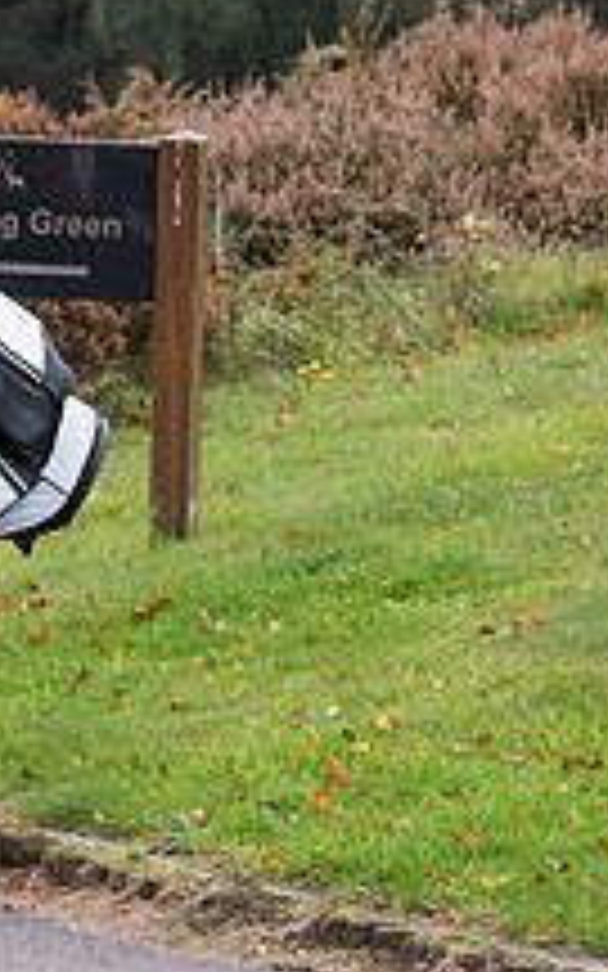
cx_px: -504
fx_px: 8404
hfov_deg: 4.1
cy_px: 376
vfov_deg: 6.6
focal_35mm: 317
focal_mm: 116
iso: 800
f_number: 8
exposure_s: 1/640
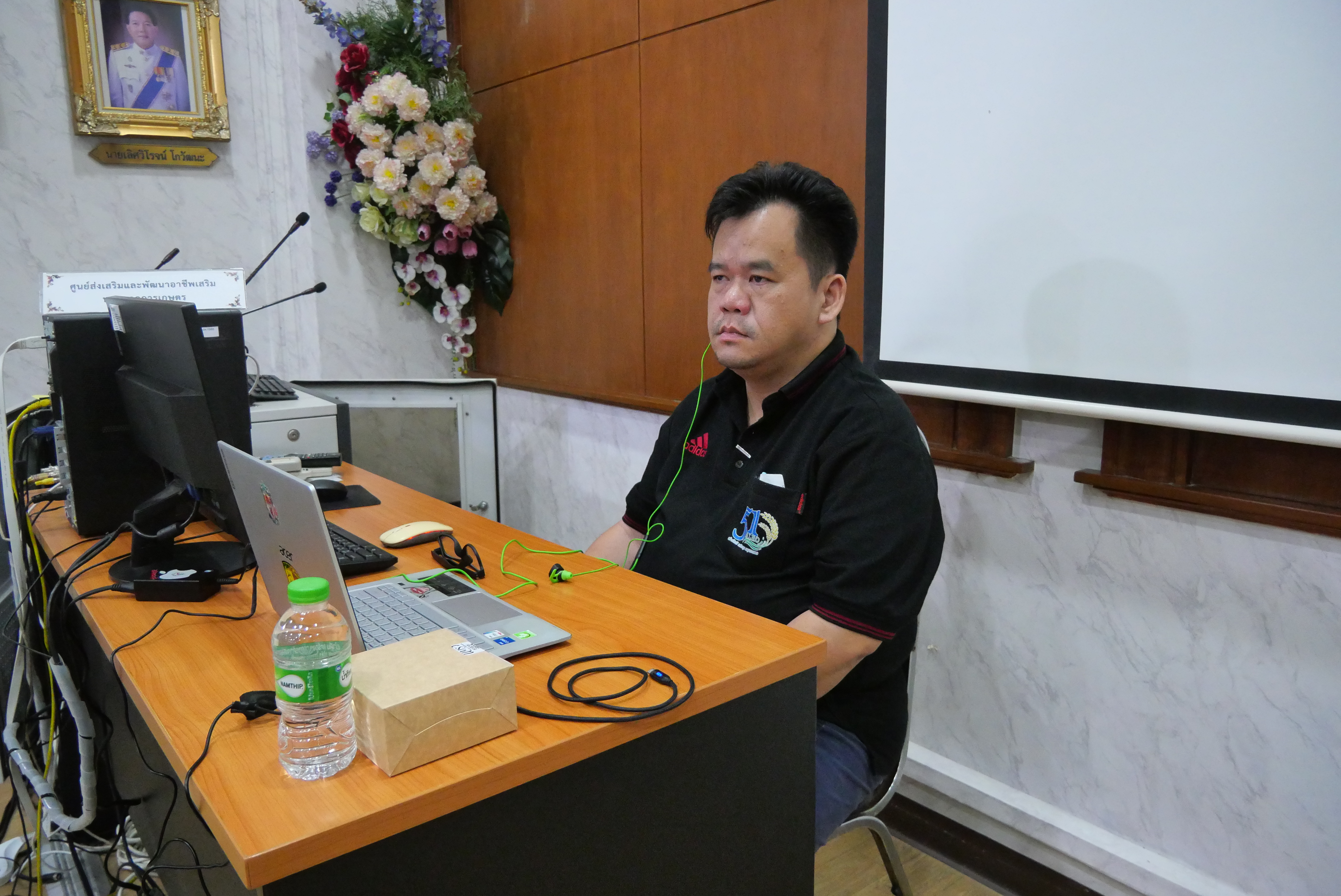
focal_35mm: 24
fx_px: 895
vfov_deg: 53.2
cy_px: 448
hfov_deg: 73.7
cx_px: 670
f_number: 3.5
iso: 3200
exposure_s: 1/100
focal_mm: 12
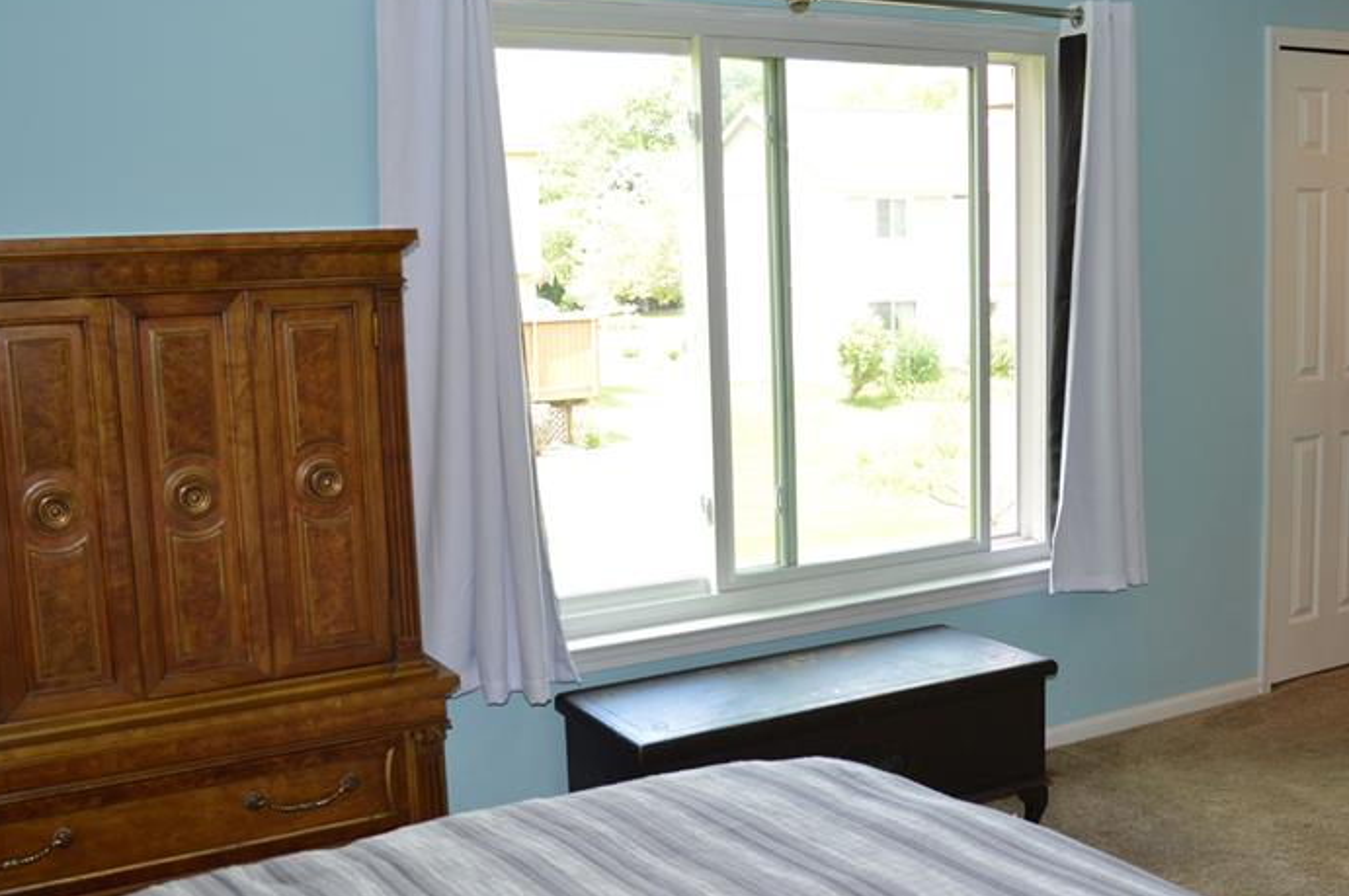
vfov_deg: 33.3
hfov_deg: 48.3
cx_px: 789
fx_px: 1497
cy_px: 482
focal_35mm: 40
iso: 400
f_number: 4
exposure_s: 1/125
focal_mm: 18
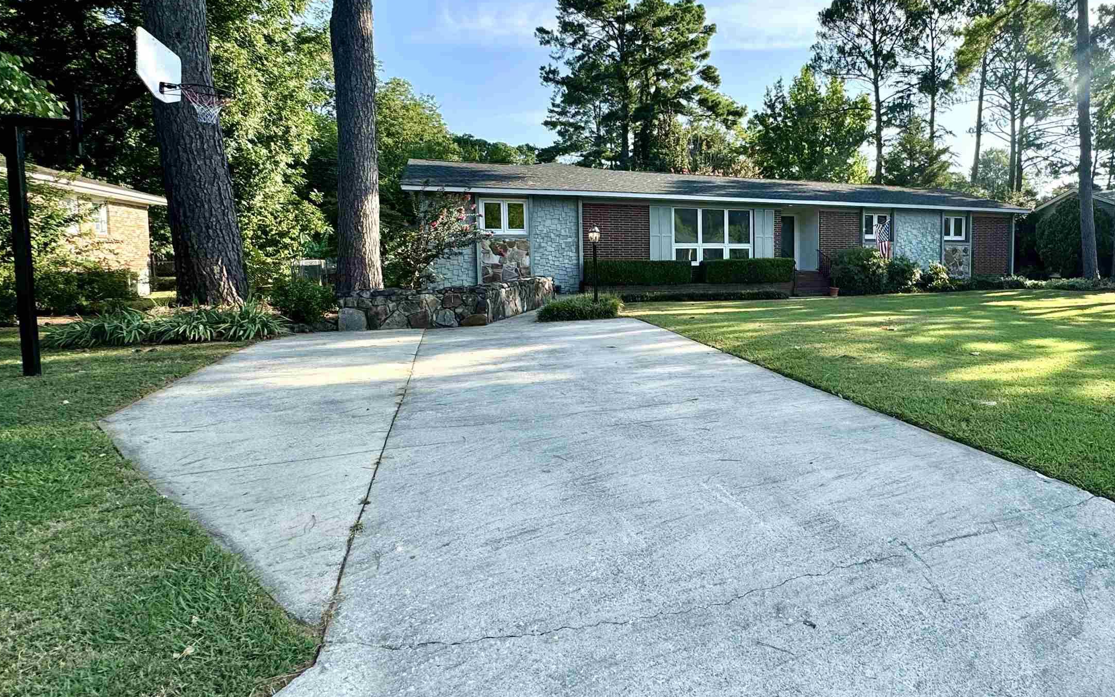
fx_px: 638
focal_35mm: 21
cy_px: 298
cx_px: 757
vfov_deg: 57.0
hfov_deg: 79.2
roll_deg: +0.4
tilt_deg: -4.3
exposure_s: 1/479
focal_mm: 2.22
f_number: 2.2
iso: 40
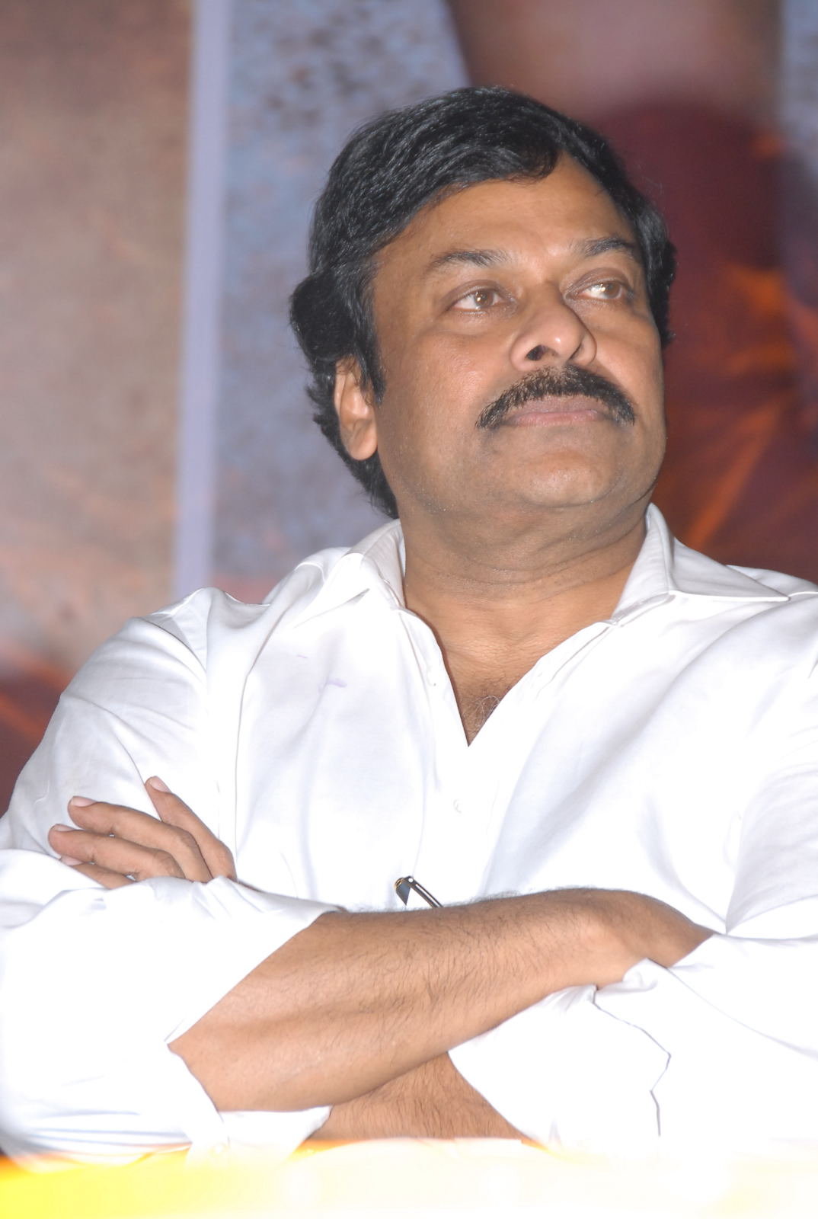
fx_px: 7632
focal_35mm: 225
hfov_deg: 6.1
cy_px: 610
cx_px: 409
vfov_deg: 9.1
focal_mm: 150
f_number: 8
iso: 500
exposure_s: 1/125
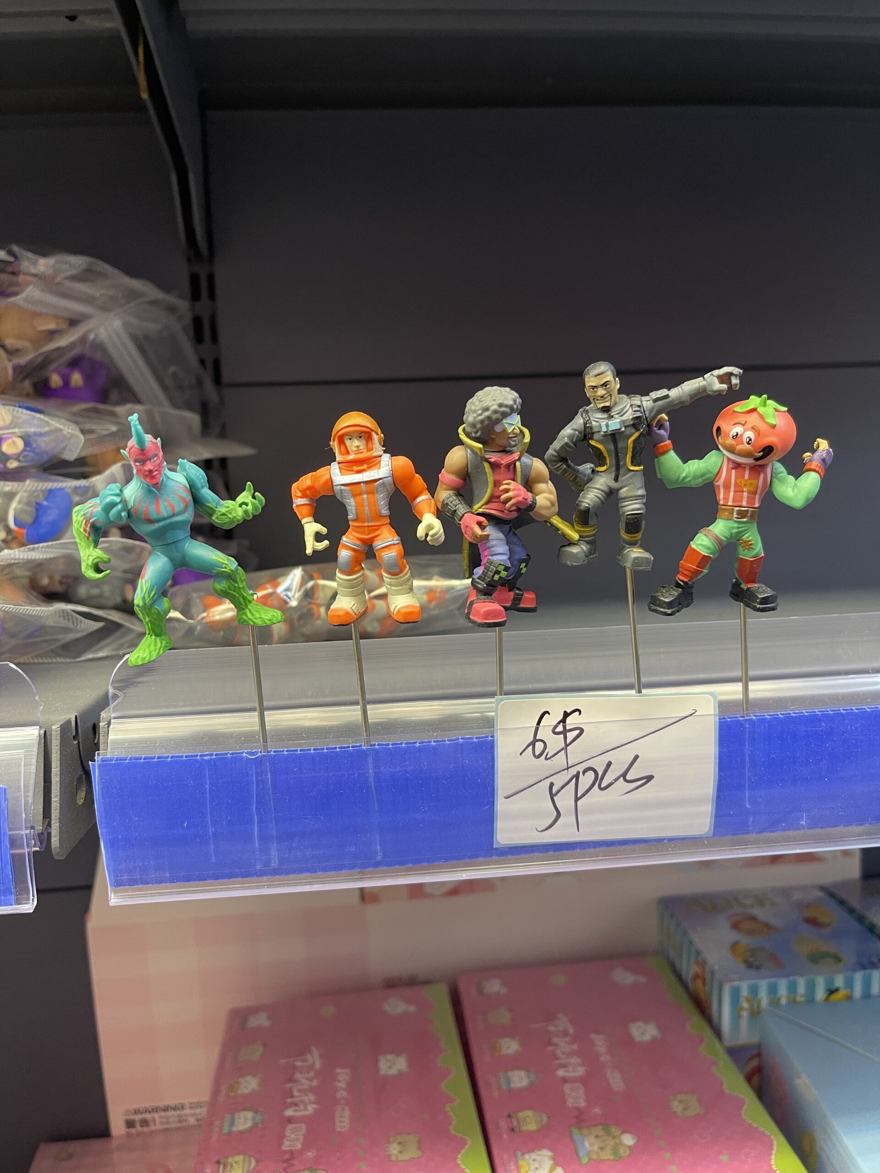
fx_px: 847
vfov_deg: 69.4
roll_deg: +2.7
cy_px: 586
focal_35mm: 25
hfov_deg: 54.9
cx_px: 440
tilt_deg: -5.6
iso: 160
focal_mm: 5.1
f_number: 1.6
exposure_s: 1/50
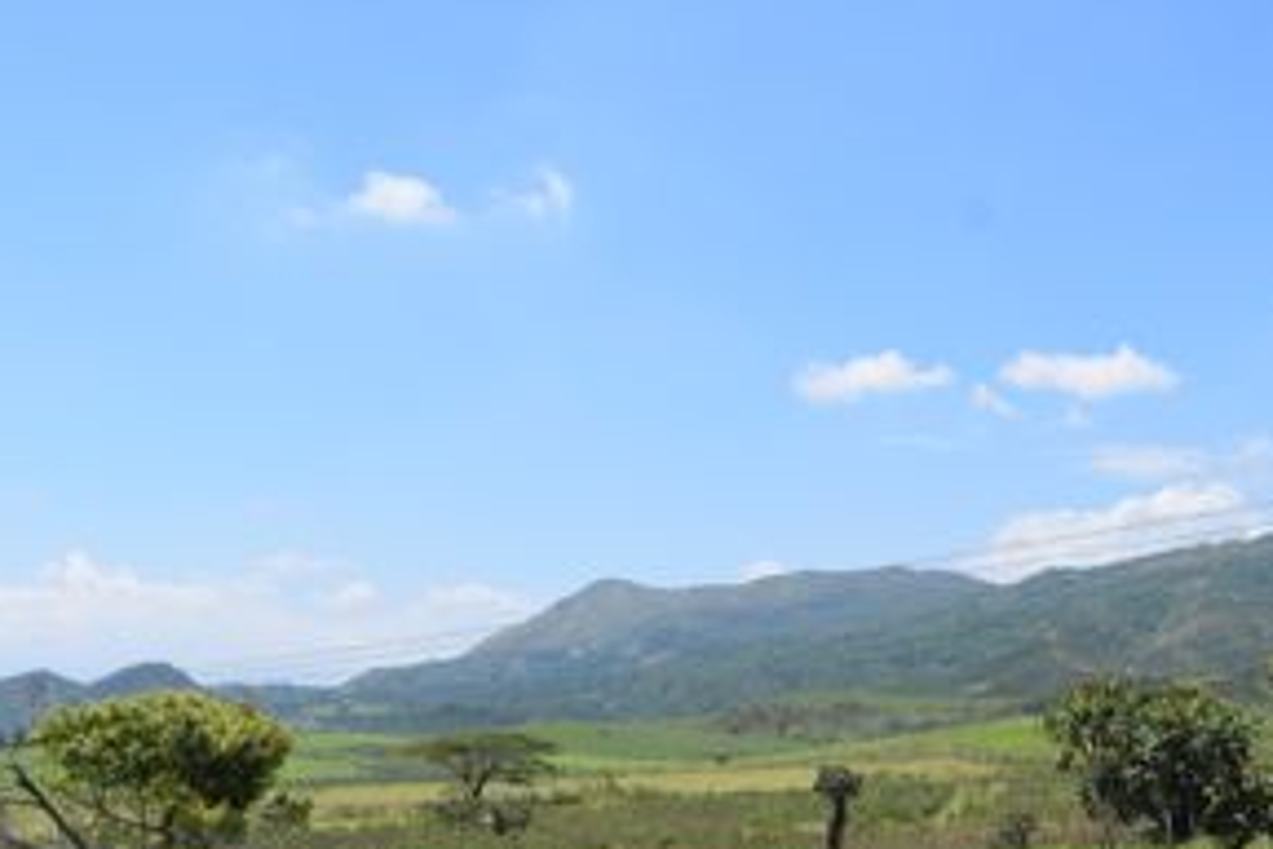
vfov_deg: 25.3
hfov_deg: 37.8
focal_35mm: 52
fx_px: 1839
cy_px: 732
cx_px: 853
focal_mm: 20
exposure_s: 1/400
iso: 200
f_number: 10
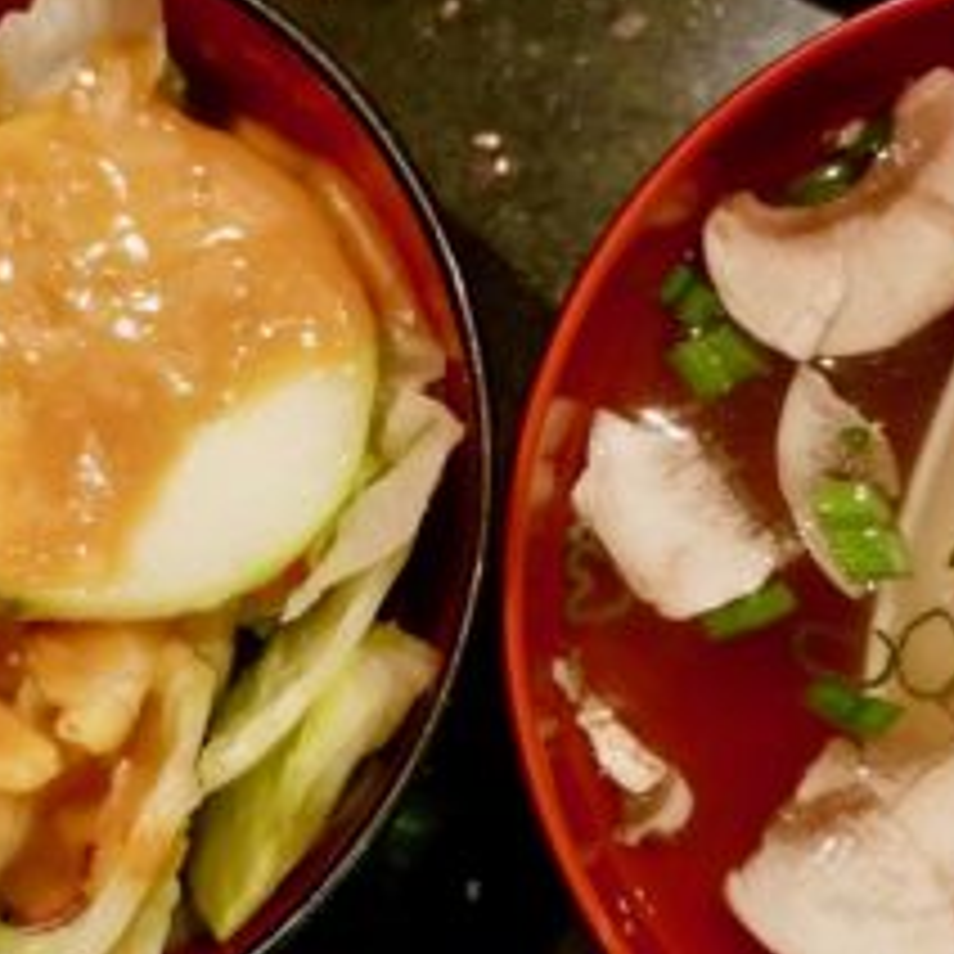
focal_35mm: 65
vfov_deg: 26.5
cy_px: 459
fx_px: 2027
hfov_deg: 26.5
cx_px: 500
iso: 200
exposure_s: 1/11
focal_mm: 4.25
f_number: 1.7
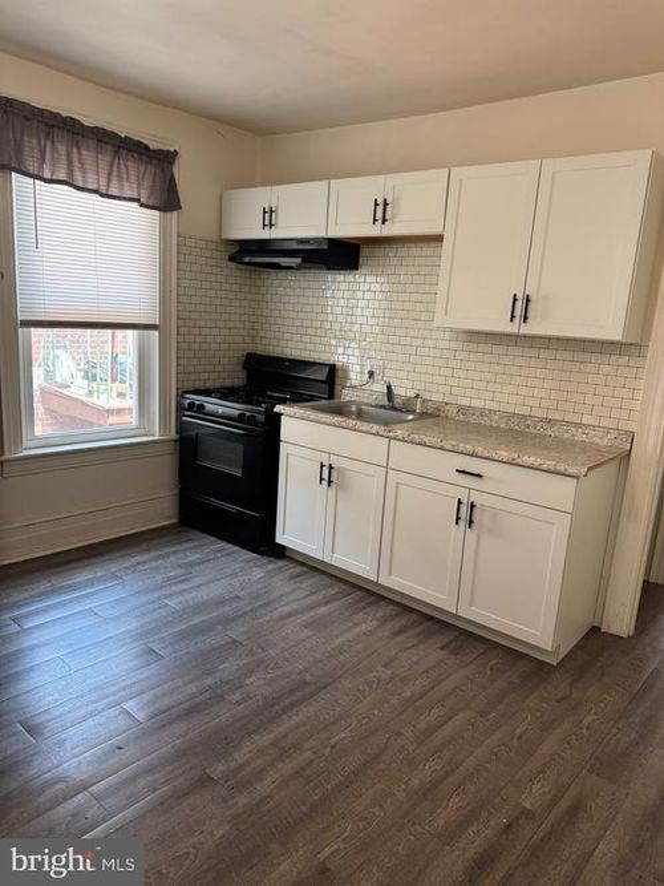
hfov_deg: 56.8
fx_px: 614
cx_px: 332
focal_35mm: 24
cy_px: 443
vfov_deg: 71.6
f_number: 1.78
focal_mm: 6.76
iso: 200
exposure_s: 1/60
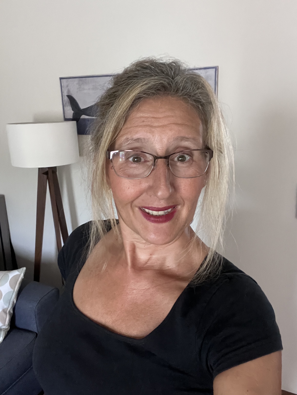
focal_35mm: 30
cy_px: 198
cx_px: 148
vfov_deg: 60.0
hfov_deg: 46.8
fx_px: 343
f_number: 2.2
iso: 800
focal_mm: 2.71
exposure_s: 1/16
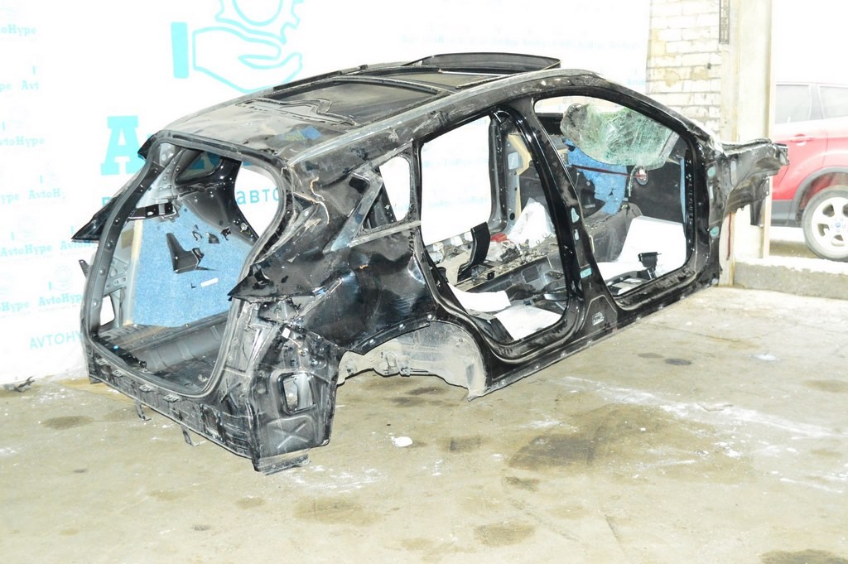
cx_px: 424
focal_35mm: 48
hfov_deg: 41.1
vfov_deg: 28.0
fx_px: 1130
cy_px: 282
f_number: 6.3
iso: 6400
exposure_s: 1/200
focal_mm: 32
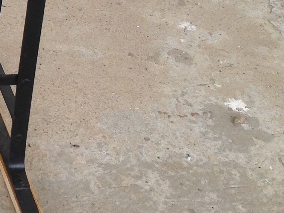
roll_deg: -3.1
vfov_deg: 12.1
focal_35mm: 119
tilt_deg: -29.7
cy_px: -50
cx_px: -130
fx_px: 976
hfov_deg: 15.4
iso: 50
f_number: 2.4
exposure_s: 1/227
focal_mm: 4.28
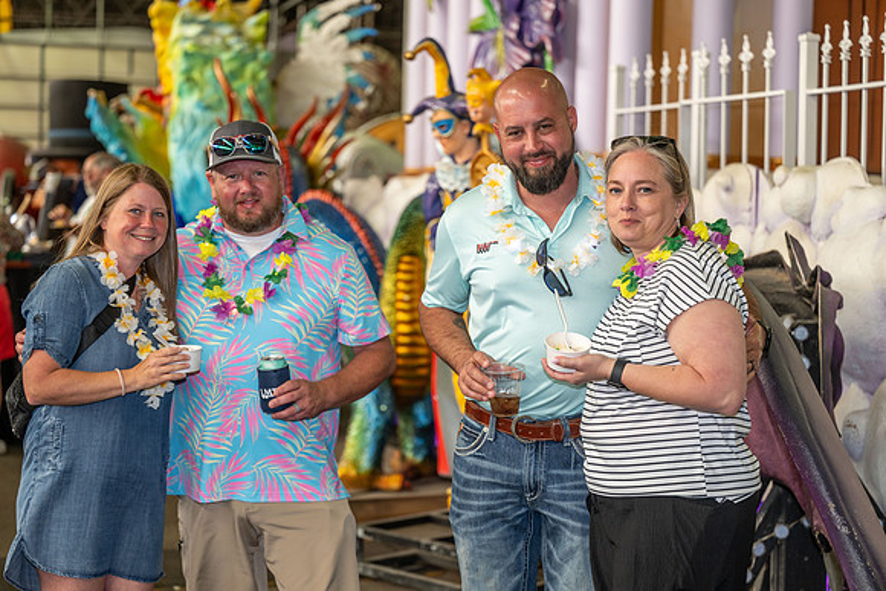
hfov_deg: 28.8
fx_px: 1723
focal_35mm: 70
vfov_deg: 19.5
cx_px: 443
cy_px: 296
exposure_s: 1/100
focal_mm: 70
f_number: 2.8
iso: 140
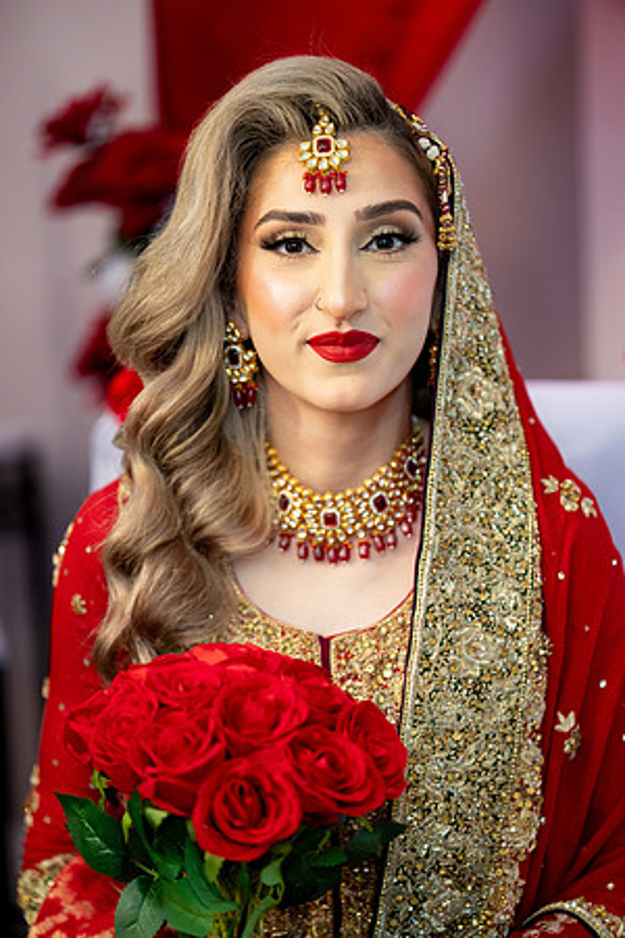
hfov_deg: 9.1
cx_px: 312
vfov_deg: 13.7
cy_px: 469
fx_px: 3906
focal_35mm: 150
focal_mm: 150
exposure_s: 1/200
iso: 1250
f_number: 2
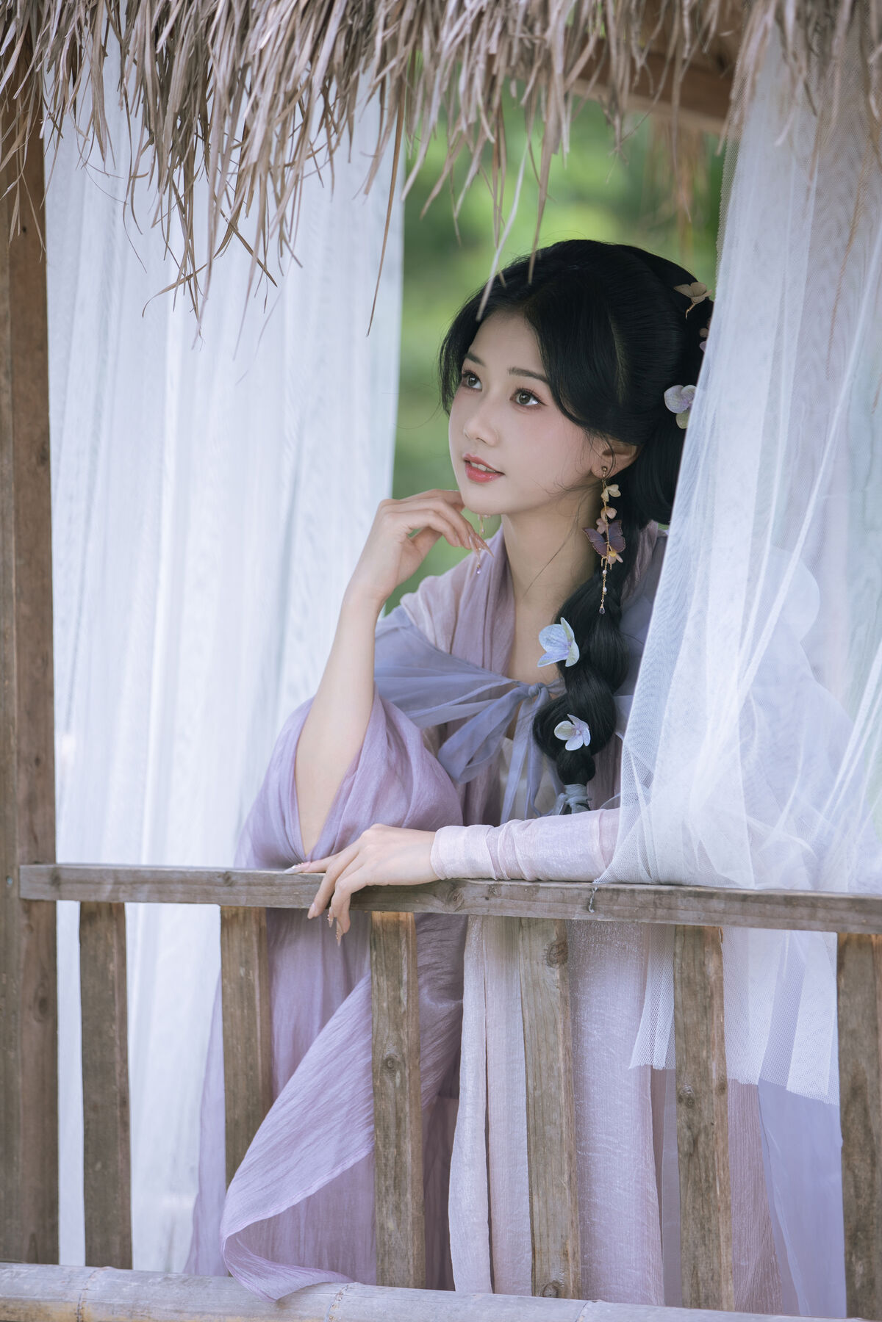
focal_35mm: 165
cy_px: 661
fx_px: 6063
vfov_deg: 12.5
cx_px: 441
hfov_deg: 8.3
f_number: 2.8
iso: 100
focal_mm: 165
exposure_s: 1/500
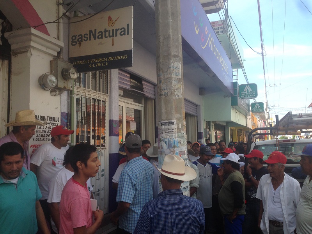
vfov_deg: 42.9
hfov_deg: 55.4
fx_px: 297
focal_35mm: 33
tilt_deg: +5.9
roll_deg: -0.5
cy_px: 117
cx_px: 156
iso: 50
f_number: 2.4
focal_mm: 4.12
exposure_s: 1/463
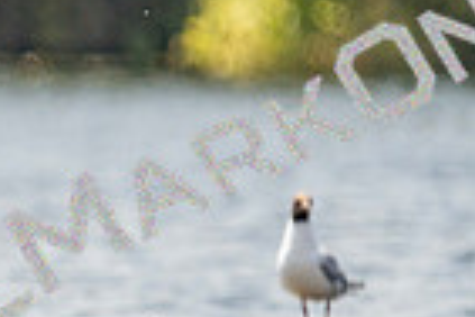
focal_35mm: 2159
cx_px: -499
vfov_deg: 0.6
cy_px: 147
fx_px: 28485
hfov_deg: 1.0
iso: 320
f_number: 6.3
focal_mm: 524
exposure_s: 1/1600
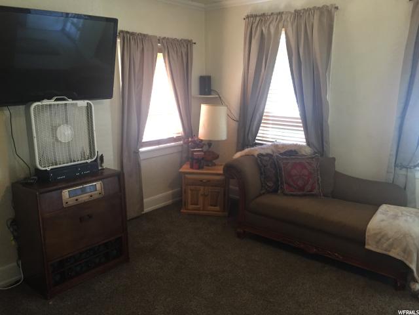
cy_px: 158
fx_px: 351
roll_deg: -1.5
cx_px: 210
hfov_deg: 61.7
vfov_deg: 48.2
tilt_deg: -12.0
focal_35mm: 29
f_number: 2.2
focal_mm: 4.15
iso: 160
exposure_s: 1/30
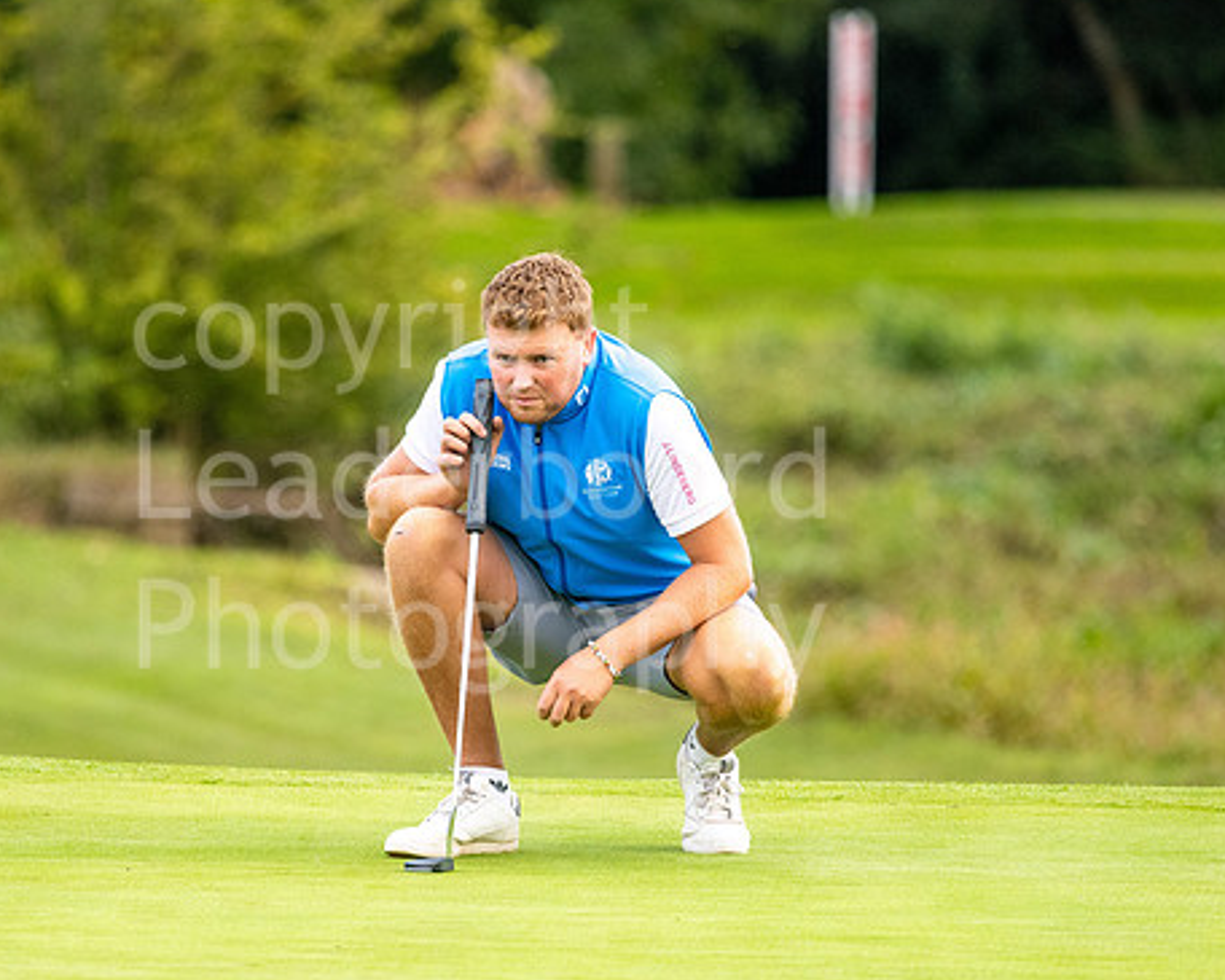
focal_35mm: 537
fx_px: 19473
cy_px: 499
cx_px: 486
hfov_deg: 3.6
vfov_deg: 2.9
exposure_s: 1/800
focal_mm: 300
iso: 640
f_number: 4
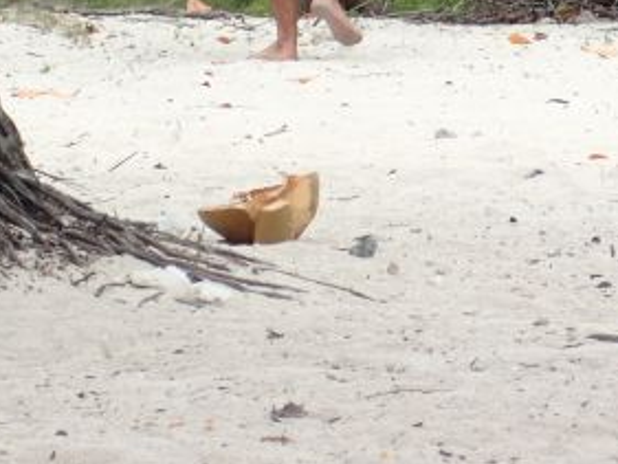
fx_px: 5090
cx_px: 369
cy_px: -121
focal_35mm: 285
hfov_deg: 6.9
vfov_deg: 5.2
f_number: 6.3
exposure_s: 1/200
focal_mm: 18
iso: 100
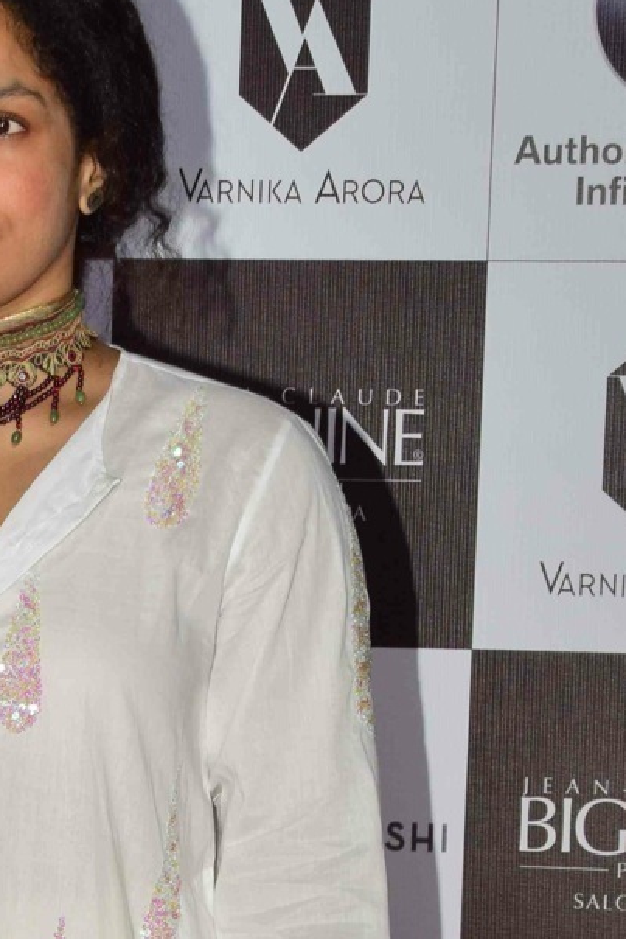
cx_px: 6
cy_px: 1225
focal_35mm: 184
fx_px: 4796
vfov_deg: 10.9
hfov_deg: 7.4
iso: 400
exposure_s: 1/160
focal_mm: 38
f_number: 5.6
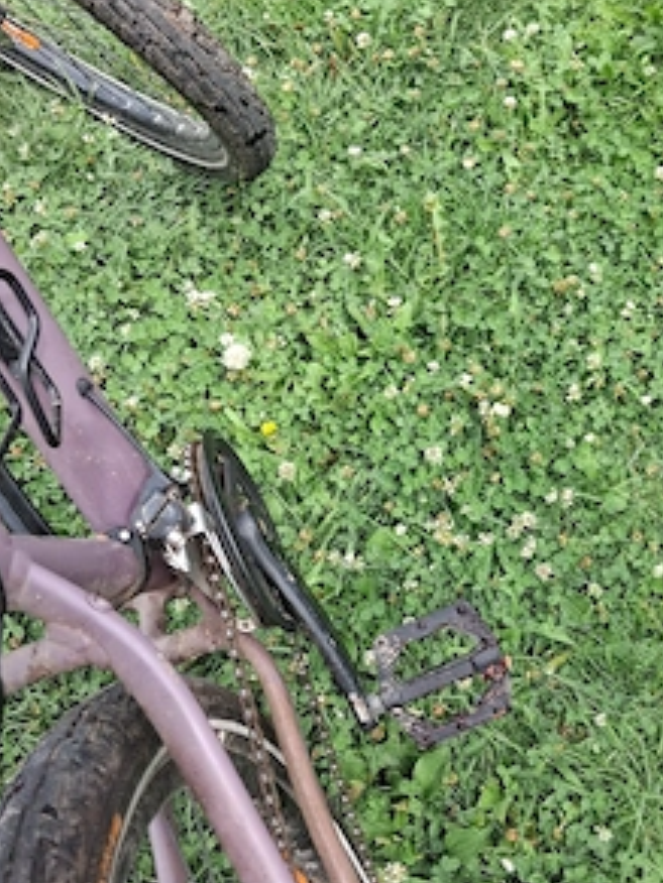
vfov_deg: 50.0
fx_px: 945
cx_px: 439
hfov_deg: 38.3
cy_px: 496
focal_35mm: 37
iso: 25
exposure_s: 1/100
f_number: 1.8
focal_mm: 4
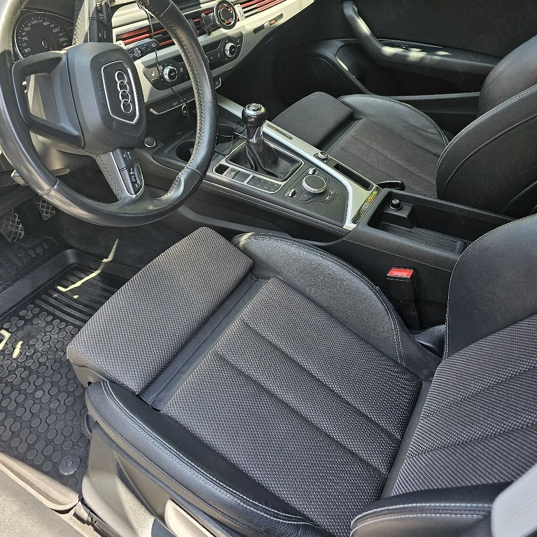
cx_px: 261
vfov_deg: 56.5
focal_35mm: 28
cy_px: 195
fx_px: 491
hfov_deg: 57.3
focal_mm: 6.3
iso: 40
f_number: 1.7
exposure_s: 1/101
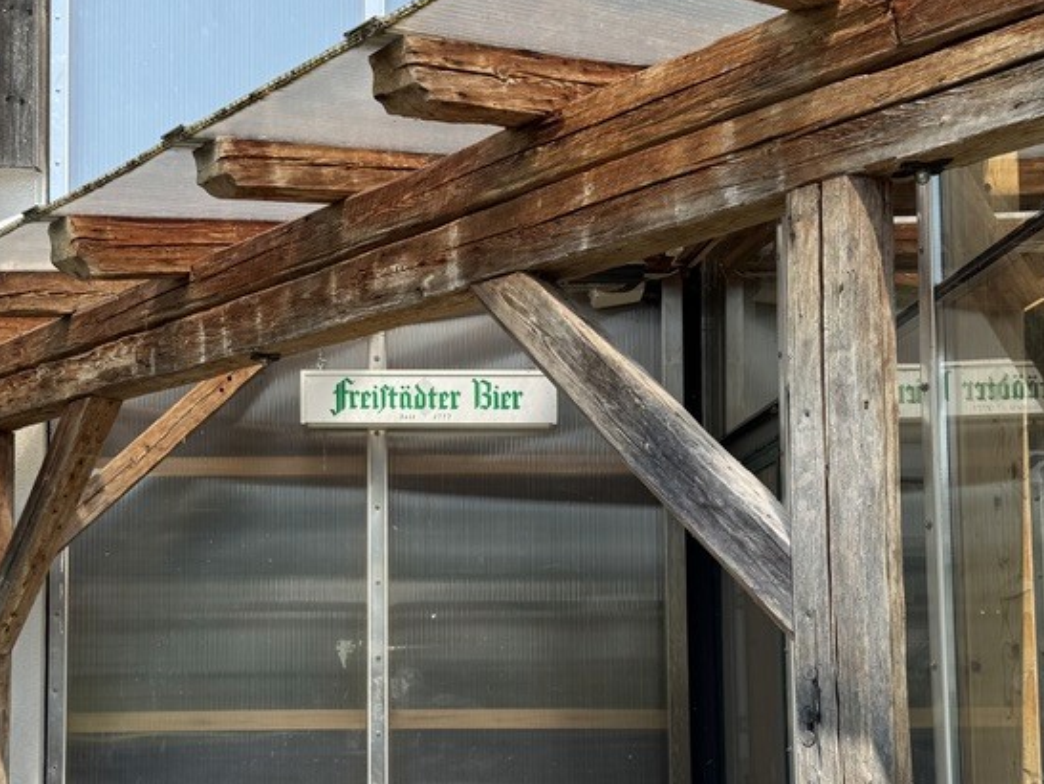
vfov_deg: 31.9
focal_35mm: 45
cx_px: 424
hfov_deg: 41.9
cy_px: 543
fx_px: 1358
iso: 80
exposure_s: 1/2174
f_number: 1.78
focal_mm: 6.76
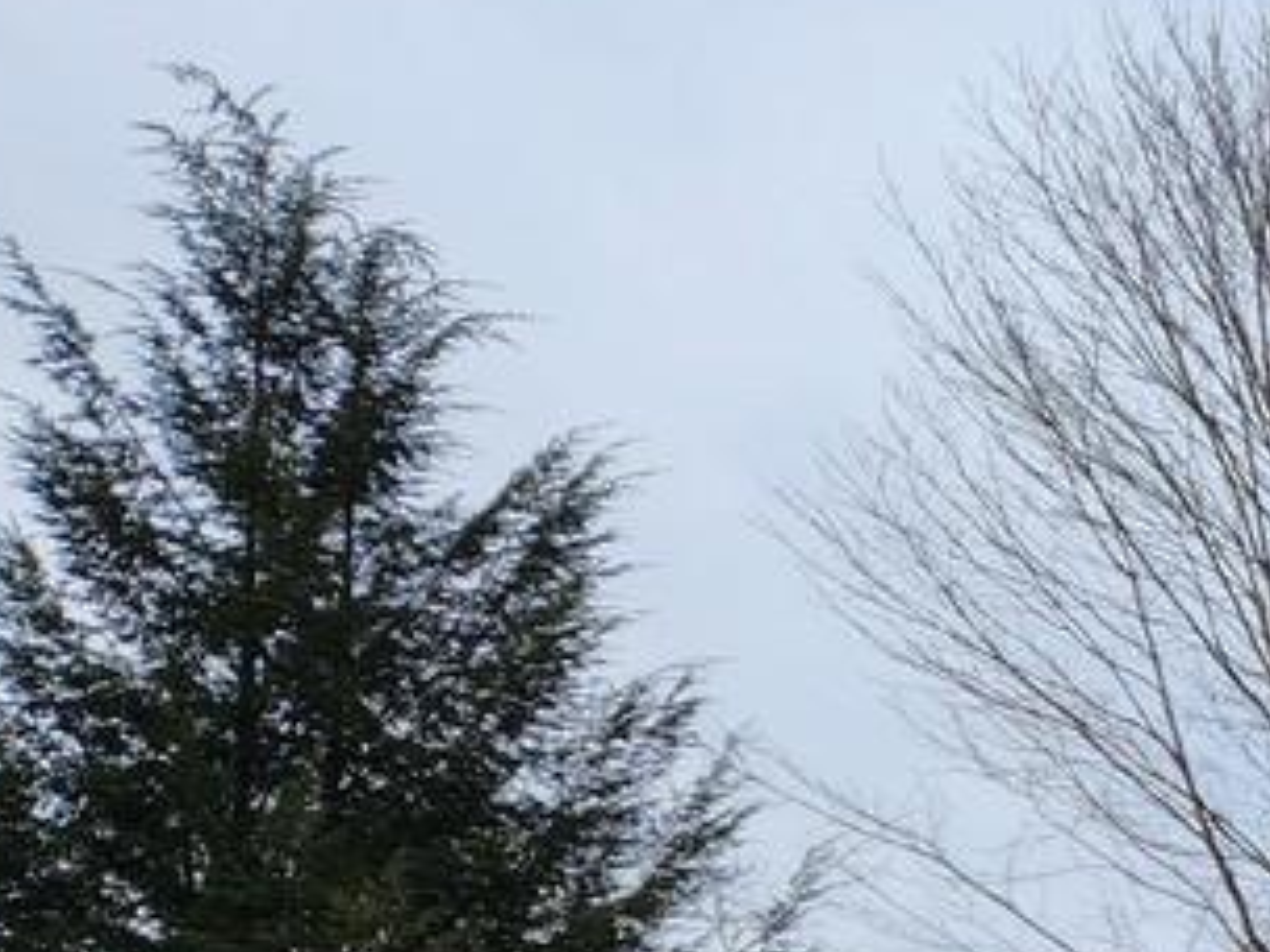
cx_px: 2544
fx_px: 3559
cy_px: 1211
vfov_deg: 14.6
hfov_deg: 15.9
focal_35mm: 97
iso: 20
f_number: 1.8
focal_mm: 5.4
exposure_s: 1/1484
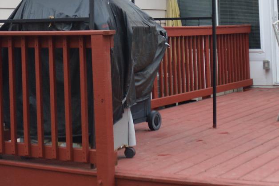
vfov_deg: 14.7
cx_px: 107
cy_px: -68
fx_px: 682
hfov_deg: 23.1
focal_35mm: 88
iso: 320
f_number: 5.6
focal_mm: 18
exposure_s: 1/125
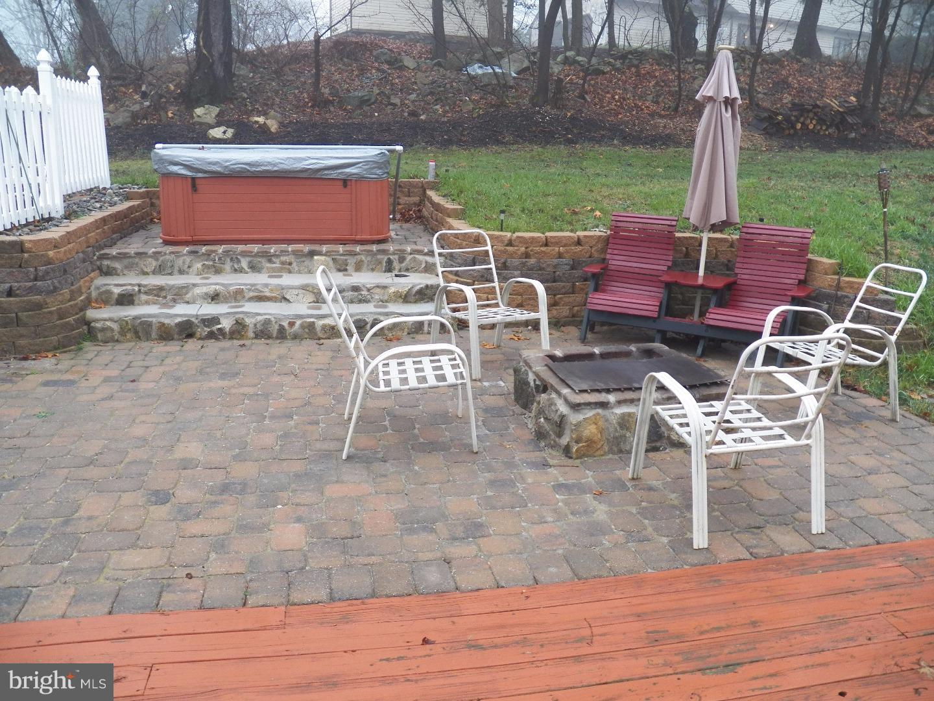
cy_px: 350
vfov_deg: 49.7
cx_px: 467
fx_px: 755
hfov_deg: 63.4
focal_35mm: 28
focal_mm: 4.9
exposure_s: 1/160
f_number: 2.8
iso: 125
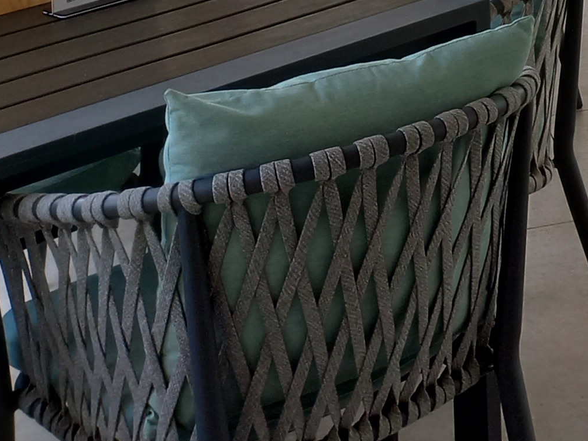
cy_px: -385
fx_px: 1954
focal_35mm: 115
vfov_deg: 11.8
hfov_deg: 14.9
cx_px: 1056
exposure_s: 1/142
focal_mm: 4.6
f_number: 1.8
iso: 25
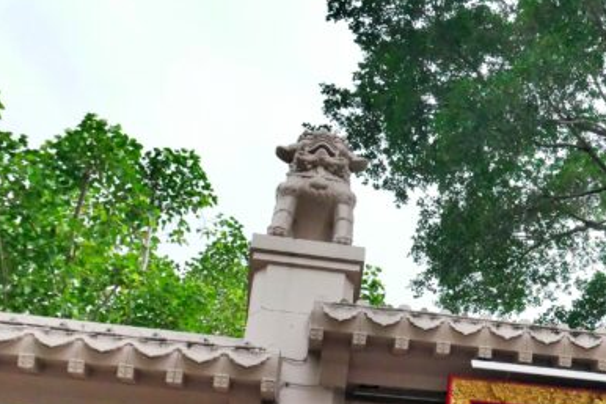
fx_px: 1161
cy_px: 341
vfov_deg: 19.5
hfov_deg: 27.5
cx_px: 611
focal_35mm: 69
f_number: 7.1
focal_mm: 16
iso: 3200
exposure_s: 1/800
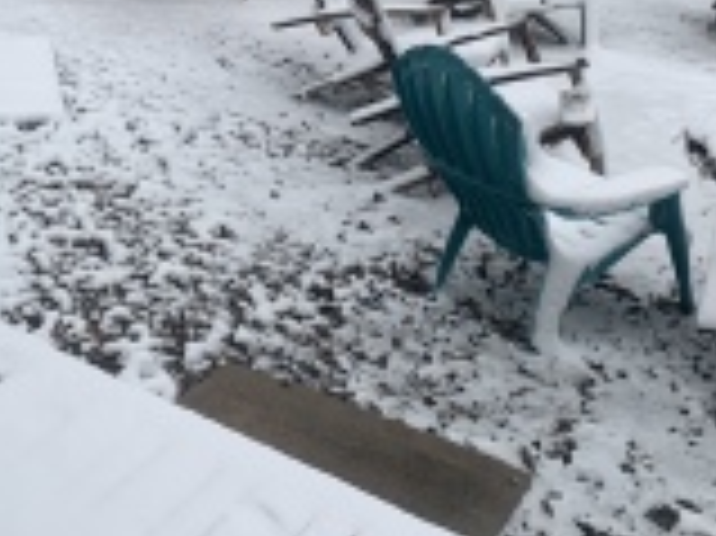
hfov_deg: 31.3
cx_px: 135
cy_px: -68
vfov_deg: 22.8
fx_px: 1240
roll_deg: +3.3
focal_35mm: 60
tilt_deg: -10.4
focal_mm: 4.25
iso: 25
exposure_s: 1/333
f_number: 1.8
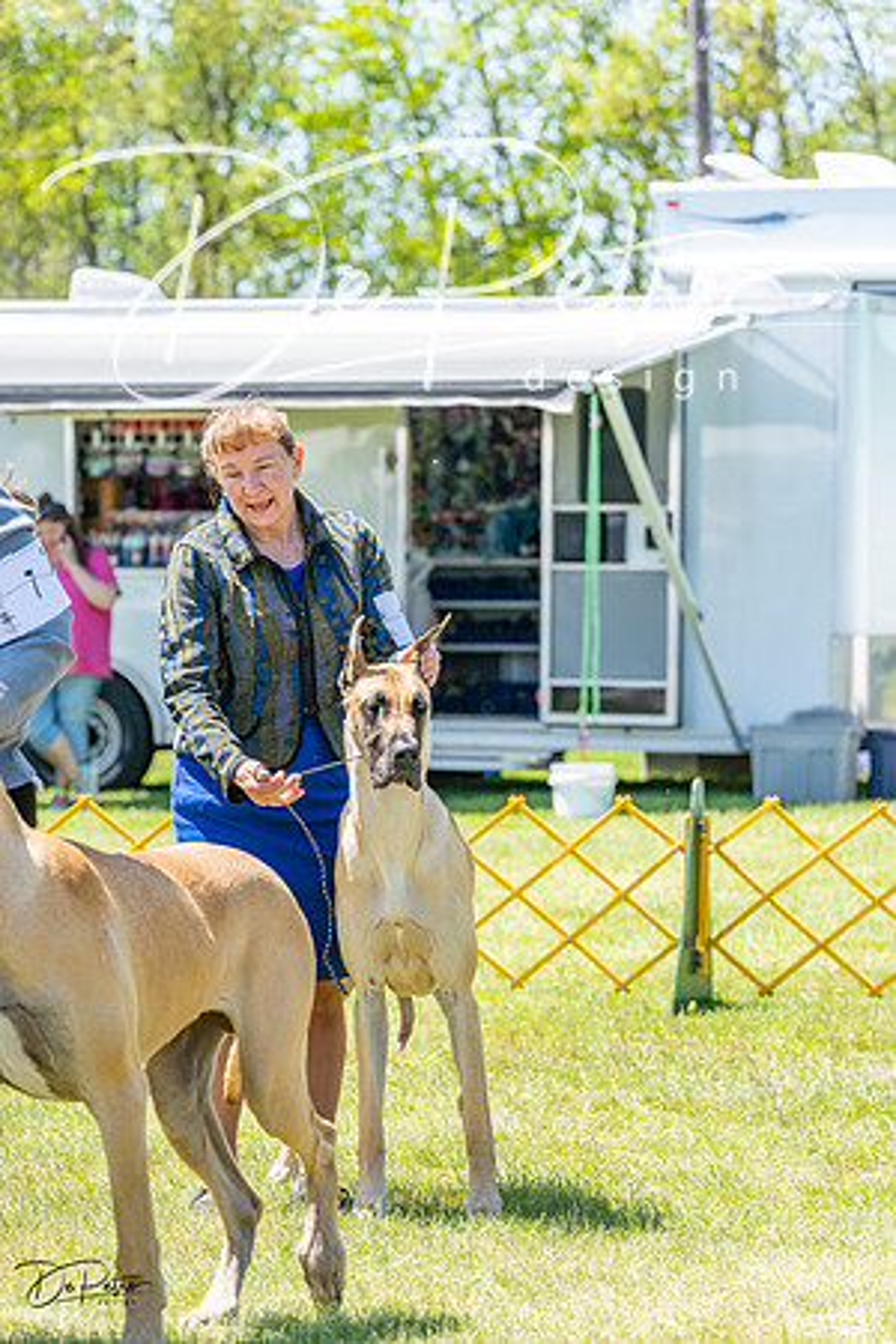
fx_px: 5674
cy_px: 672
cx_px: 448
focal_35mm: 152
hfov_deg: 9.0
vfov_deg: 13.5
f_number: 6.3
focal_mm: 152
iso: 1250
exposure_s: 1/2500
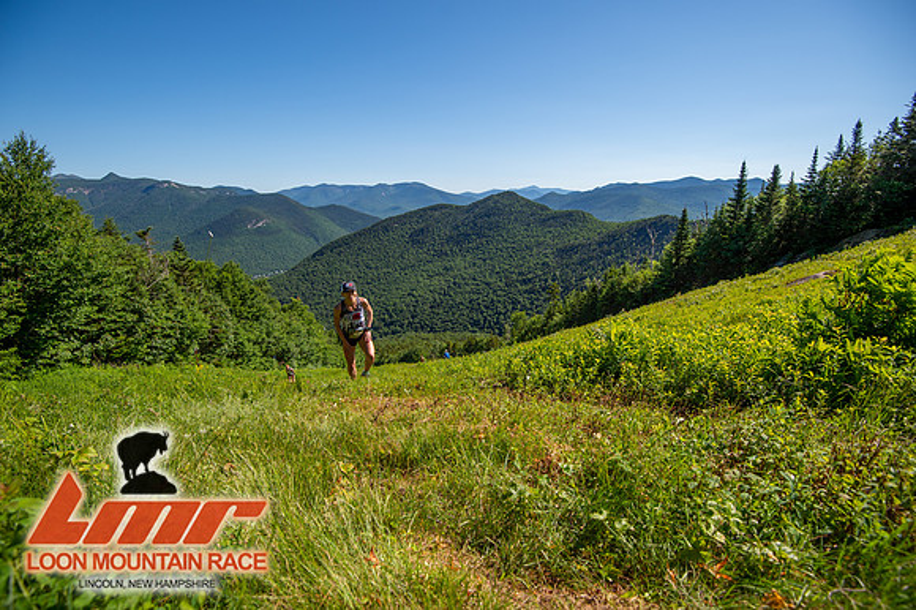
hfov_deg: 96.8
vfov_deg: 73.7
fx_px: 407
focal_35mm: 16
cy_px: 305
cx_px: 458
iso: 100
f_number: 5
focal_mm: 16
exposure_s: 1/640
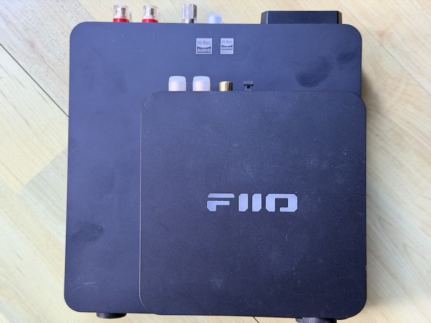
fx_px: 598
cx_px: 216
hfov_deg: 39.7
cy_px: 162
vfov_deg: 30.3
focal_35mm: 48
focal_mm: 6.76
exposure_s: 1/40
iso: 320
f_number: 1.78
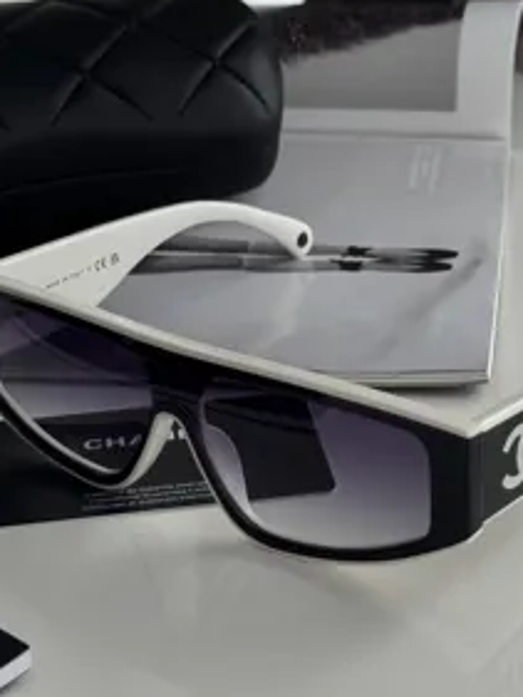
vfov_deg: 23.8
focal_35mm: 82
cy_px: 305
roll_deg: +0.0
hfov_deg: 17.9
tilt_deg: -23.4
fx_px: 1651
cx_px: 357
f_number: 1.78
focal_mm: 6.76
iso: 64
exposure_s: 1/1427
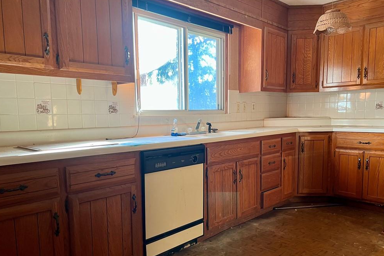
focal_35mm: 28
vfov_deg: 46.3
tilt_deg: -6.9
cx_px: 188
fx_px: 299
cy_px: 145
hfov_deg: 65.5
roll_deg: +0.4
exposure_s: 1/78
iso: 125
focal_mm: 5.7
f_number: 1.5
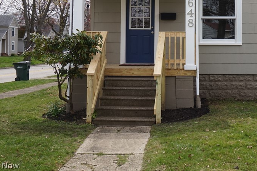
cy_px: 34
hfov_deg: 33.9
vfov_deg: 23.0
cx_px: 188
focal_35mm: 58
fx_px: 414
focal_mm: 24
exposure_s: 1/80
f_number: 13
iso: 100
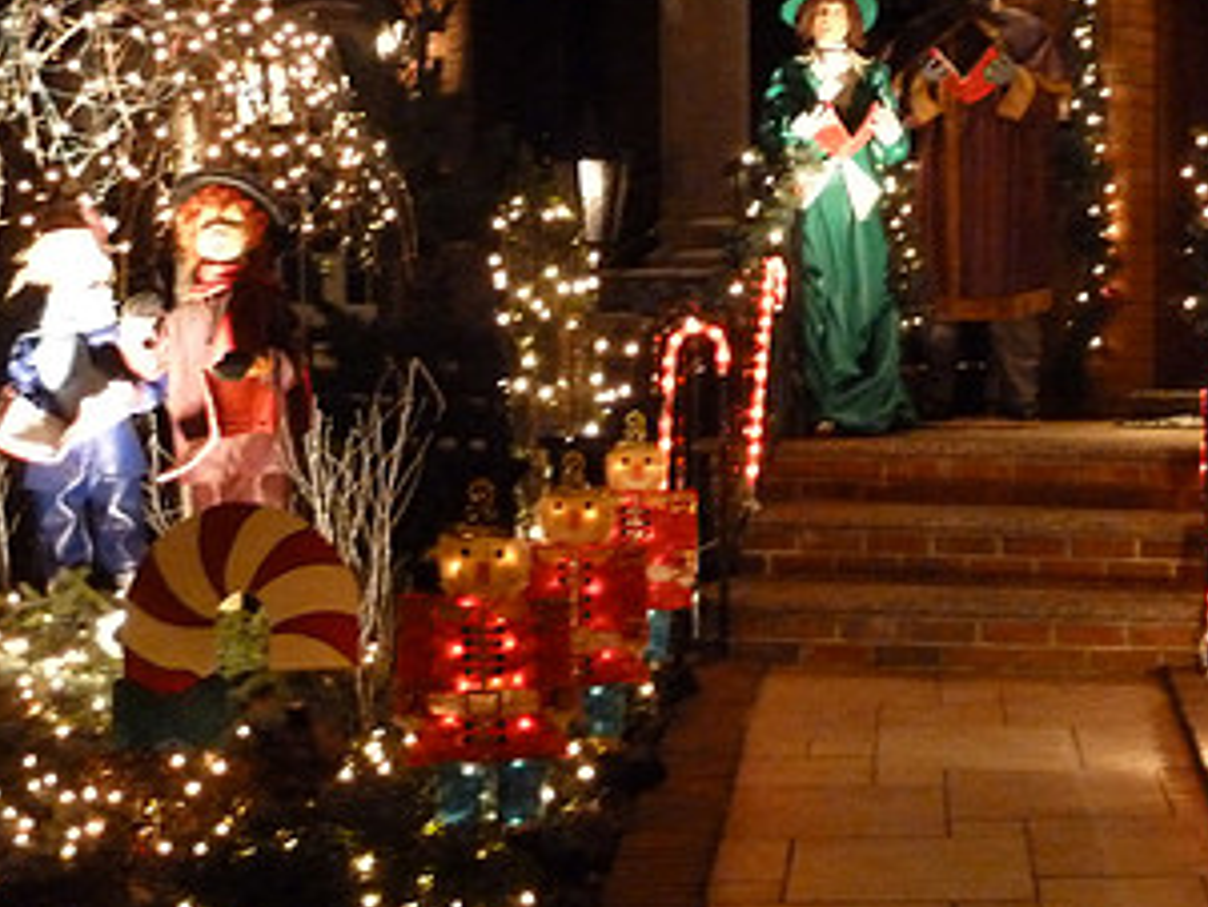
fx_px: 2688
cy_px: 427
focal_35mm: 77
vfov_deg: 19.1
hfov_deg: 25.1
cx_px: 855
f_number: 3.6
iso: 800
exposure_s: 1/13
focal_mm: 6.5
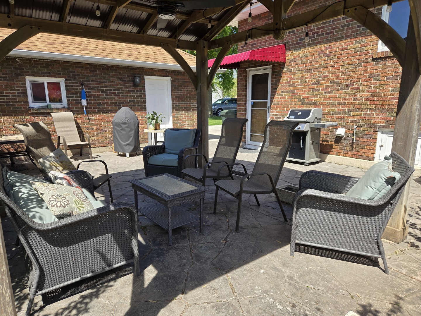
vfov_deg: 58.9
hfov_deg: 73.9
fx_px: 280
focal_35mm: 23
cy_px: 158
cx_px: 210
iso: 25
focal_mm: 5.4
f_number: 1.8
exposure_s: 1/720
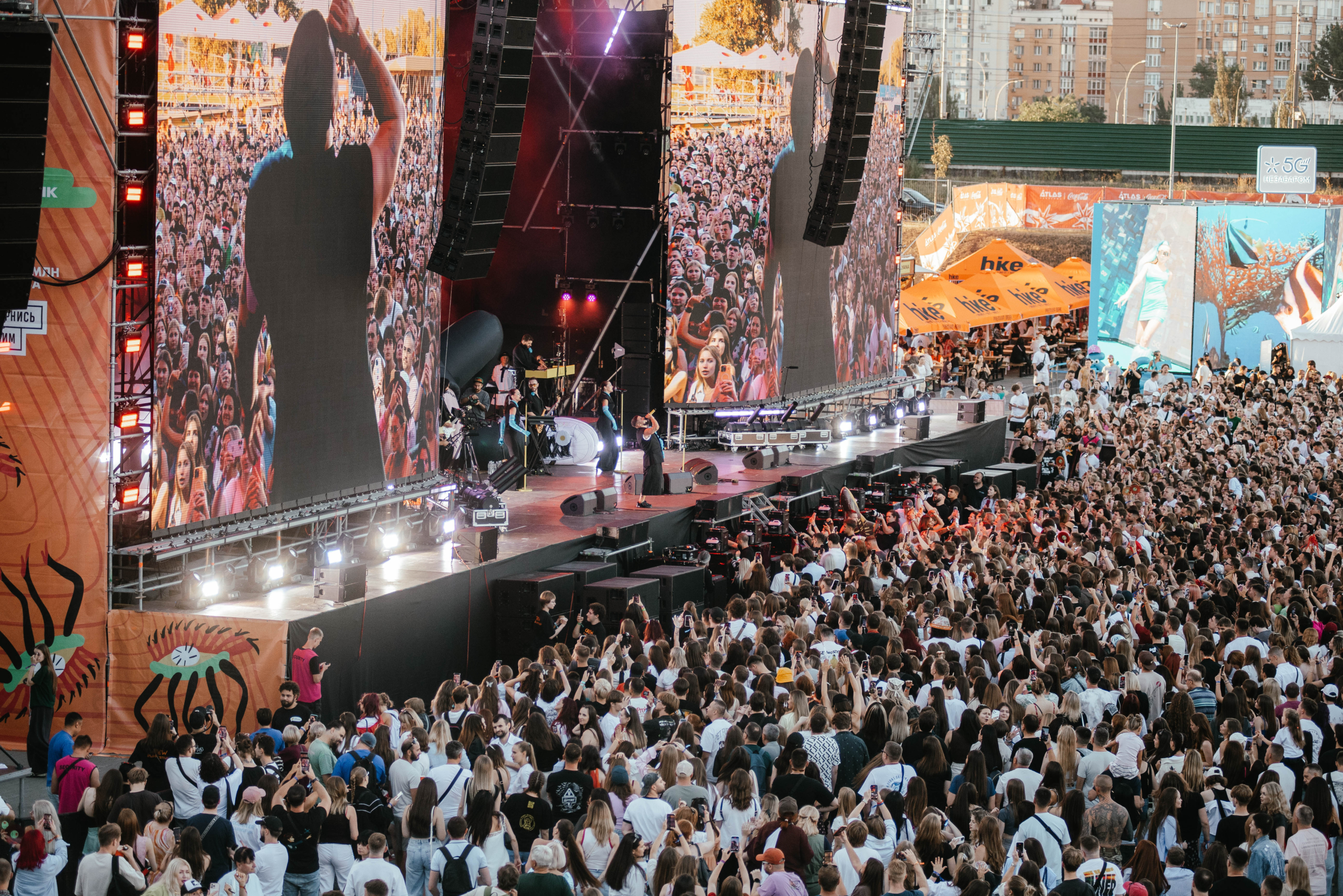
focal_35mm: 100
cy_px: 448
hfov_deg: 20.4
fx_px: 3730
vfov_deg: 13.7
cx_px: 672
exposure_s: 1/1600
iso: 1250
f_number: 2.8
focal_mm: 100
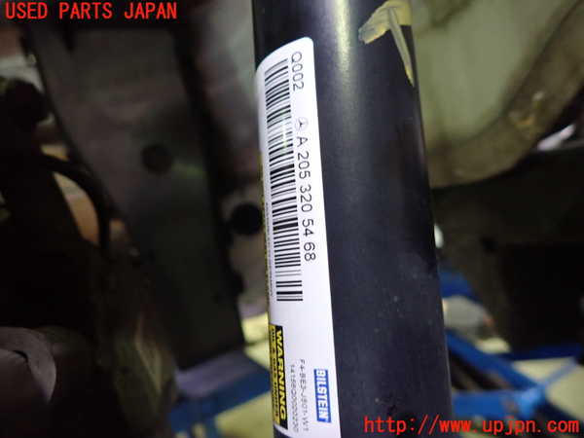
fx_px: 422
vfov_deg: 54.9
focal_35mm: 25
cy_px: 219
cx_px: 292
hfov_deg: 69.4
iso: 800
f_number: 2
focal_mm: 4.5
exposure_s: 1/20
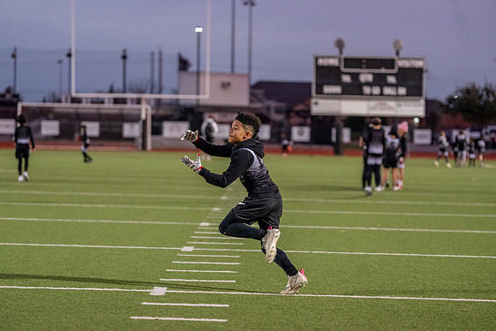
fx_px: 1626
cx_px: 248
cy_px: 166
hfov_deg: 17.3
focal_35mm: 118
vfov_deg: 11.6
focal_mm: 118
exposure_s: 1/1000
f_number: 2.8
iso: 4000
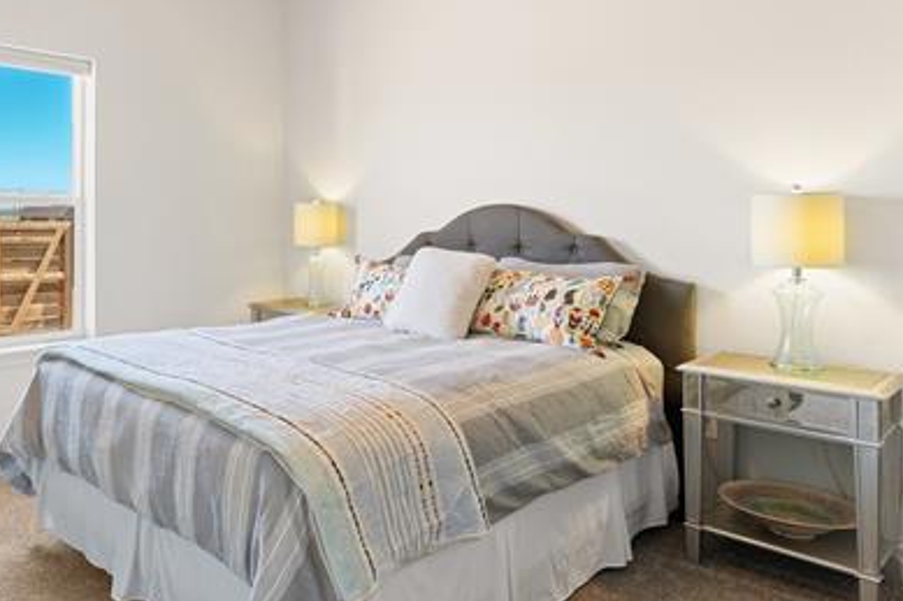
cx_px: 234
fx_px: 702
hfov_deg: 62.1
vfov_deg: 45.8
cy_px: 209
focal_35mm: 28
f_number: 8
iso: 400
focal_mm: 17
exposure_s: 1/3
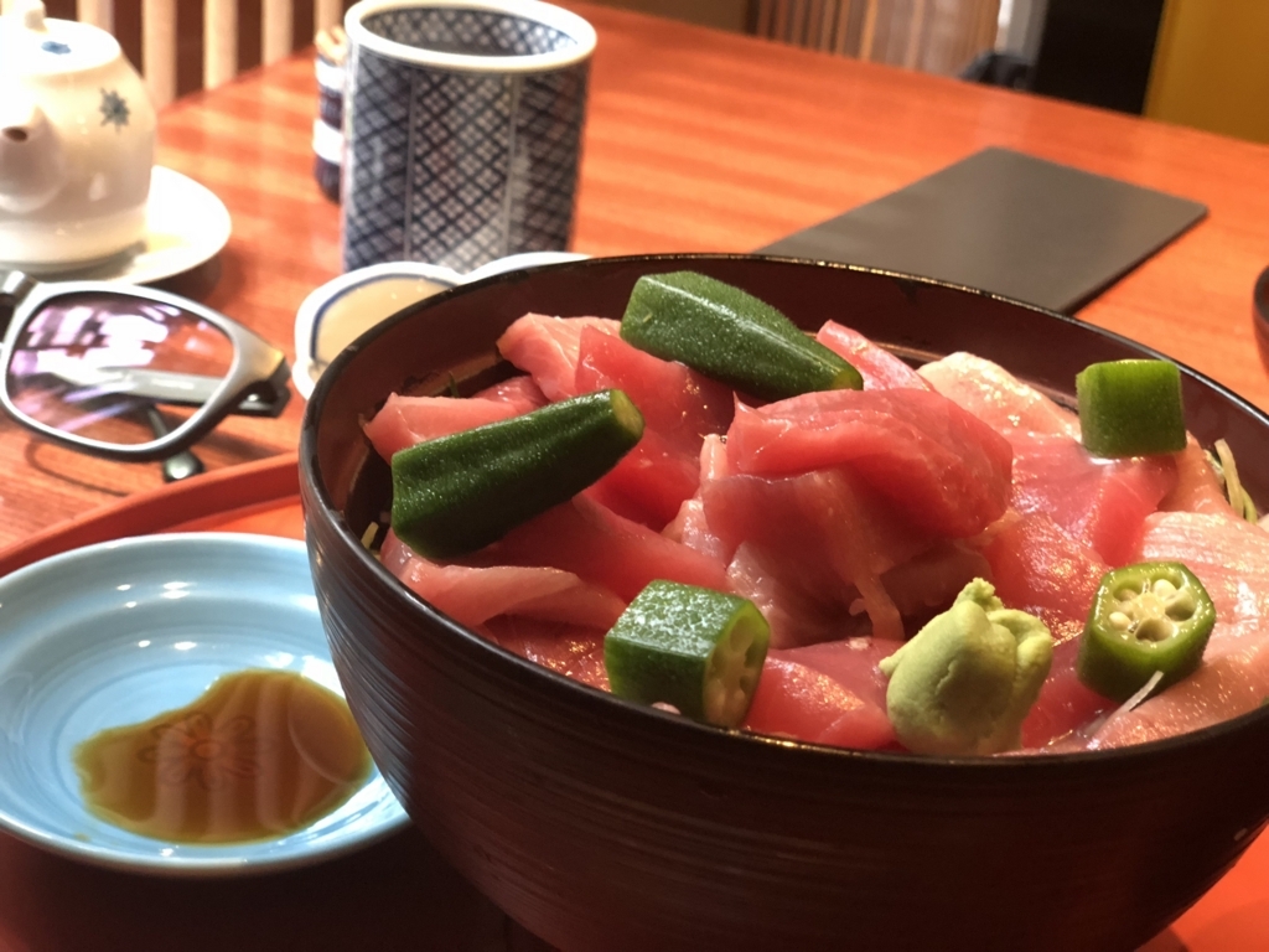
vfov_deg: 28.0
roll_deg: -5.4
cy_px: 476
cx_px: 634
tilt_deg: -27.5
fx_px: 1906
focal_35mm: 52
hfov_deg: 36.8
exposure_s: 1/17
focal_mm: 6
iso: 160
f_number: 2.4
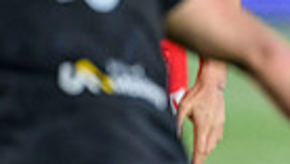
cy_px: 169
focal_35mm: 1764
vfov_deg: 0.7
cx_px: 538
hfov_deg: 1.2
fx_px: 13580
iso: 4000
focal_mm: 400
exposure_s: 1/1600
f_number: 3.2
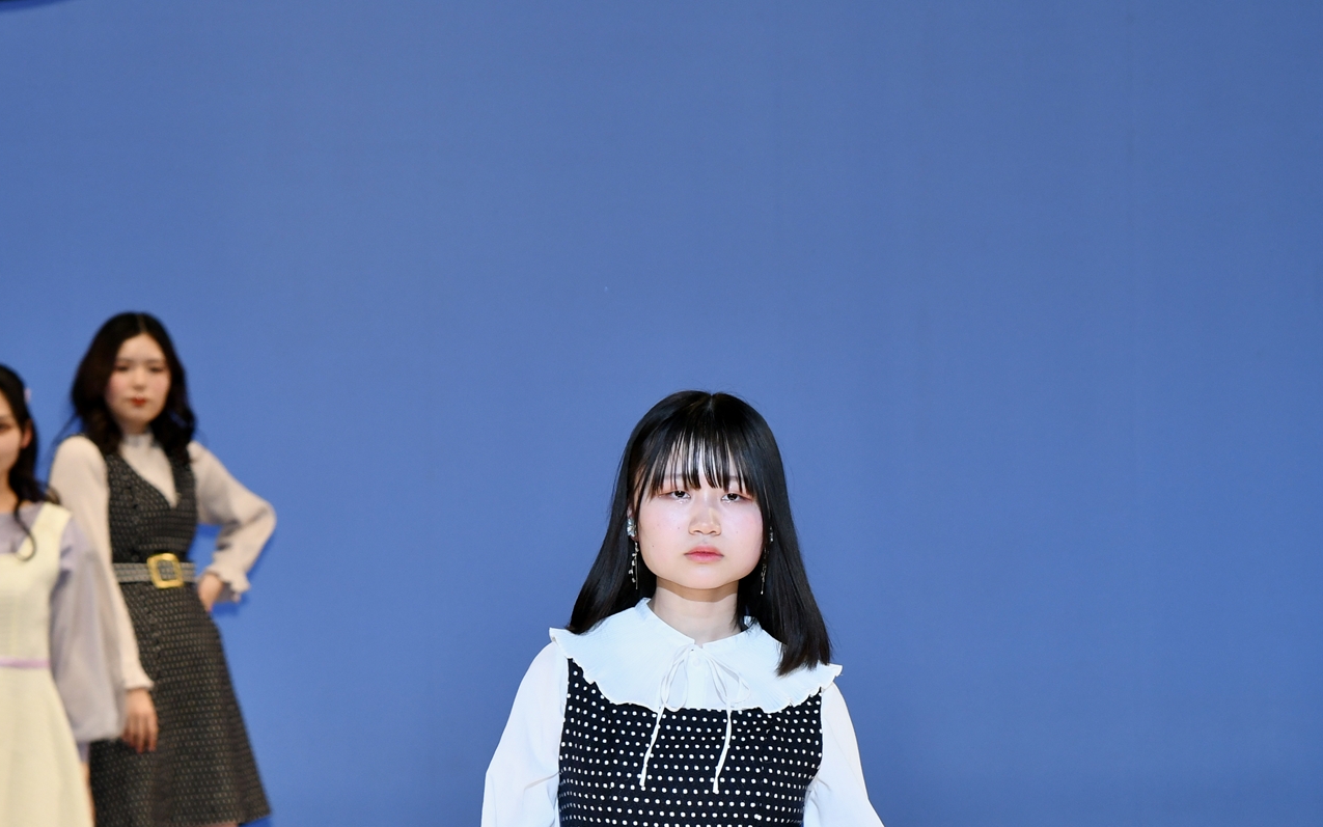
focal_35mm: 288
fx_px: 10376
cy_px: 992
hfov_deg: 7.3
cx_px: 661
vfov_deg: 4.6
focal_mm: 125
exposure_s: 1/250
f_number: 5.6
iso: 800
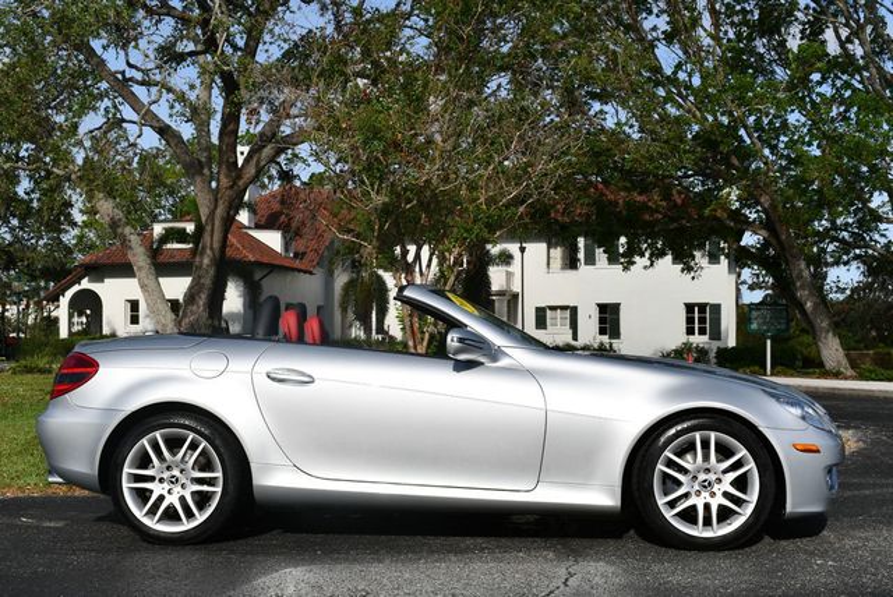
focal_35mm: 48
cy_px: 298
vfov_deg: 28.1
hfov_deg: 41.1
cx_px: 446
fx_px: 1192
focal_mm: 24
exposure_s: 1/400
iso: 100
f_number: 10
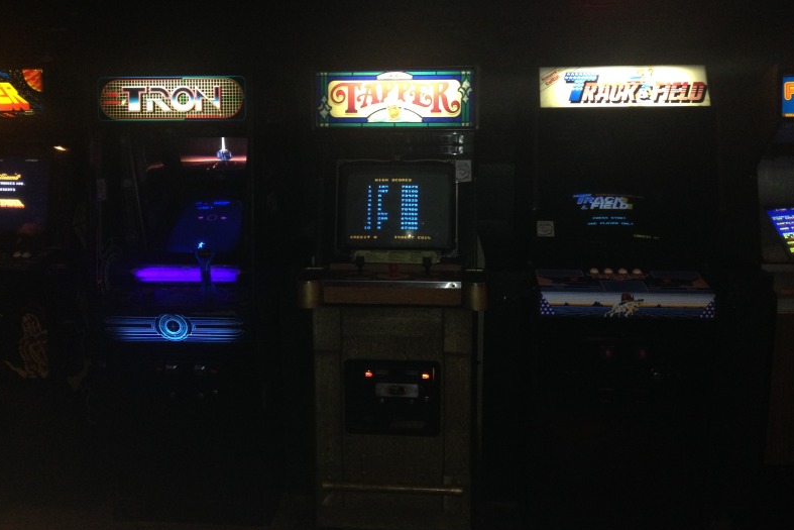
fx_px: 816
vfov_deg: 35.9
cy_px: 238
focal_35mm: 37
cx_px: 396
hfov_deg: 51.9
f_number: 2.4
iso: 250
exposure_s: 1/16
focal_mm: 4.28
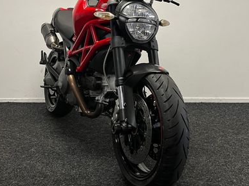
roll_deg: +2.1
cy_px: 56
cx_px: 138
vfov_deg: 33.2
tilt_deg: -5.8
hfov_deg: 43.8
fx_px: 309
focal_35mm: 43
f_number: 1.6
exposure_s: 1/50
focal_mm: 5.1
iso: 64
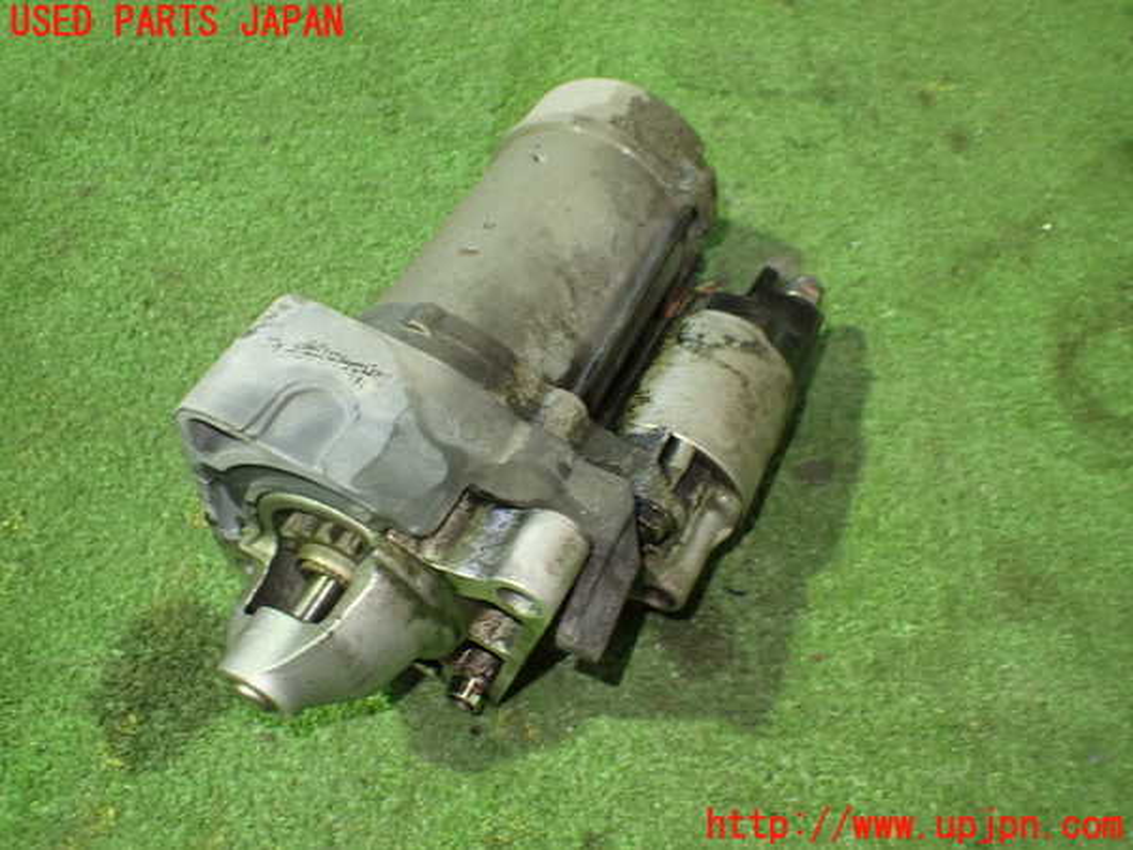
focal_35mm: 30
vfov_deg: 46.8
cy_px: 425
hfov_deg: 60.0
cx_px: 566
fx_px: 982
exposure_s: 1/40
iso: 800
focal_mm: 5.4
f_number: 2.3
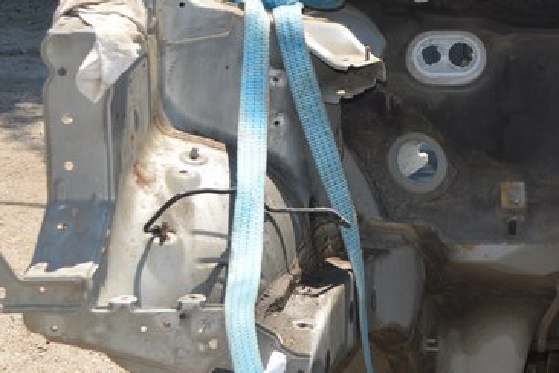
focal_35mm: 109
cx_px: 641
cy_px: 83
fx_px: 1692
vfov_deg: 12.5
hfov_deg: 18.0
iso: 100
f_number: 8
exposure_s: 1/200
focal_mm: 26
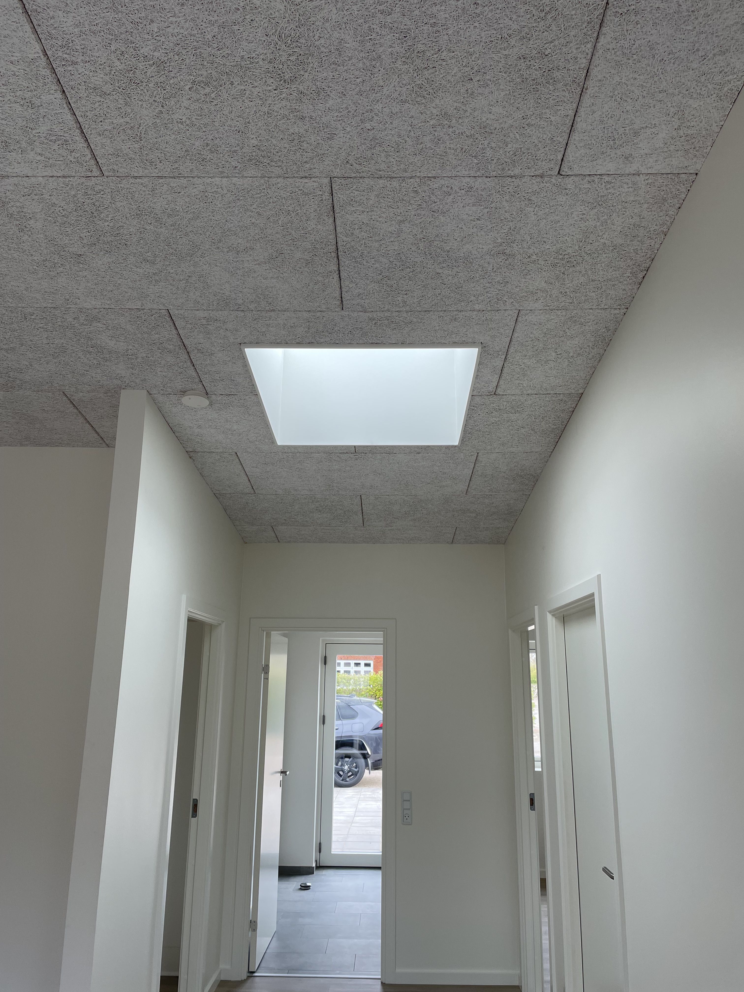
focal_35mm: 26
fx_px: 745
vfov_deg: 67.3
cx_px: 372
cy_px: 496
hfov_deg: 53.1
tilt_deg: +14.5
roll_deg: -0.4
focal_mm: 4.2
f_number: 1.6
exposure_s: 1/121
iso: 32
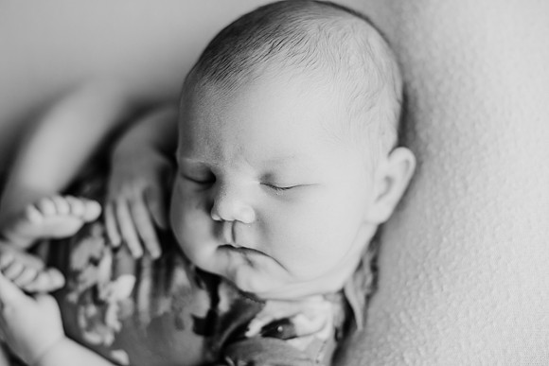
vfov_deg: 27.0
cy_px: 183
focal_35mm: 50
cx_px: 274
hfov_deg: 39.6
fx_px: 763
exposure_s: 1/160
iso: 100
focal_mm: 50
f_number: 2.5
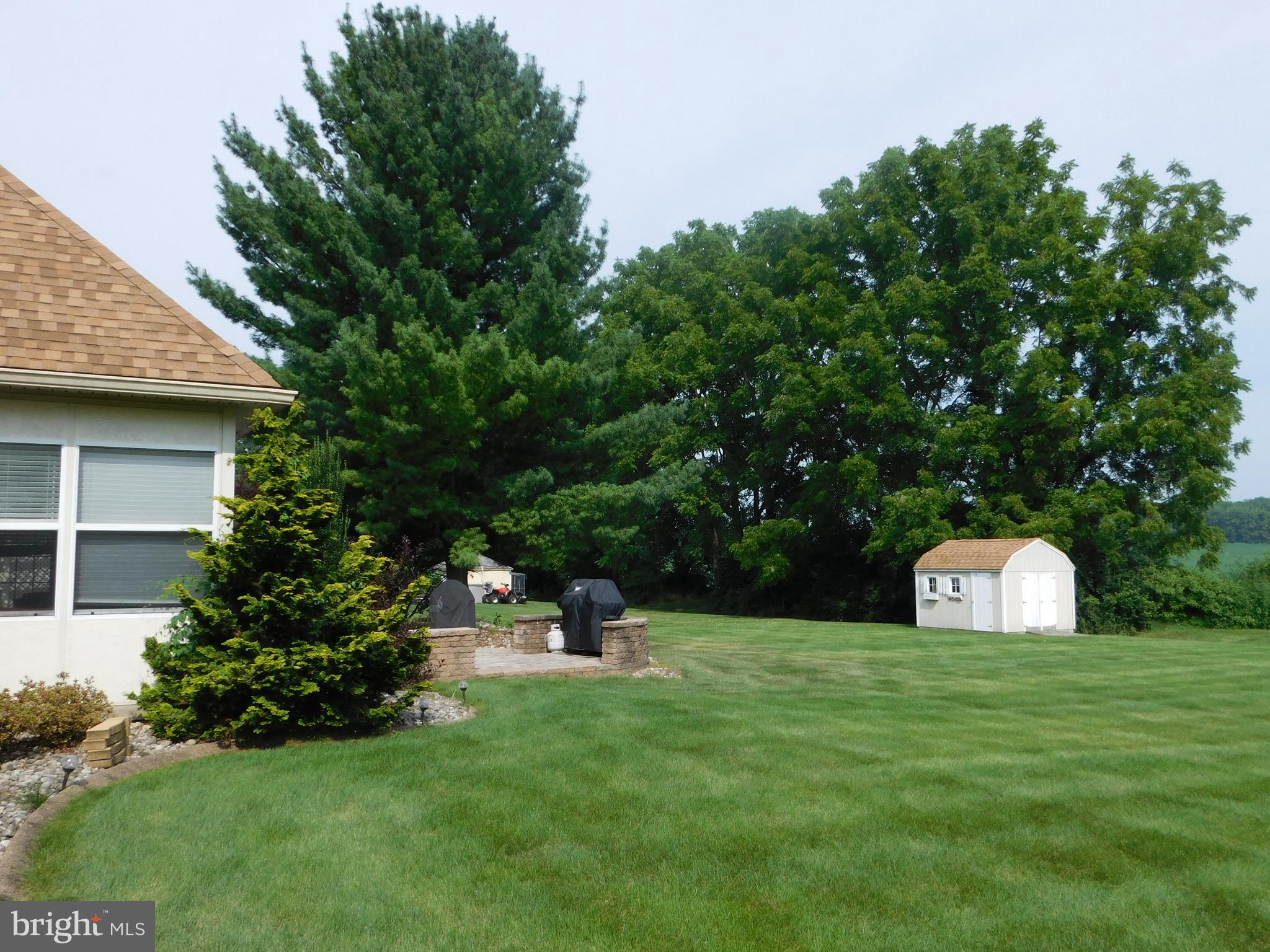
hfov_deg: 63.4
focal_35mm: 28
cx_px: 635
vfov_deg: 49.7
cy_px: 476
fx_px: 1027
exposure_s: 1/1250
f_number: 3.2
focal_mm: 4.9
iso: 125
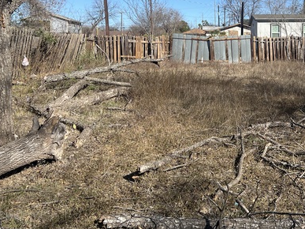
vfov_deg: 33.0
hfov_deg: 42.5
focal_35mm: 43
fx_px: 379
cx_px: 229
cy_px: 58
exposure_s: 1/3356
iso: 50
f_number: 1.5
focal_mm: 5.7
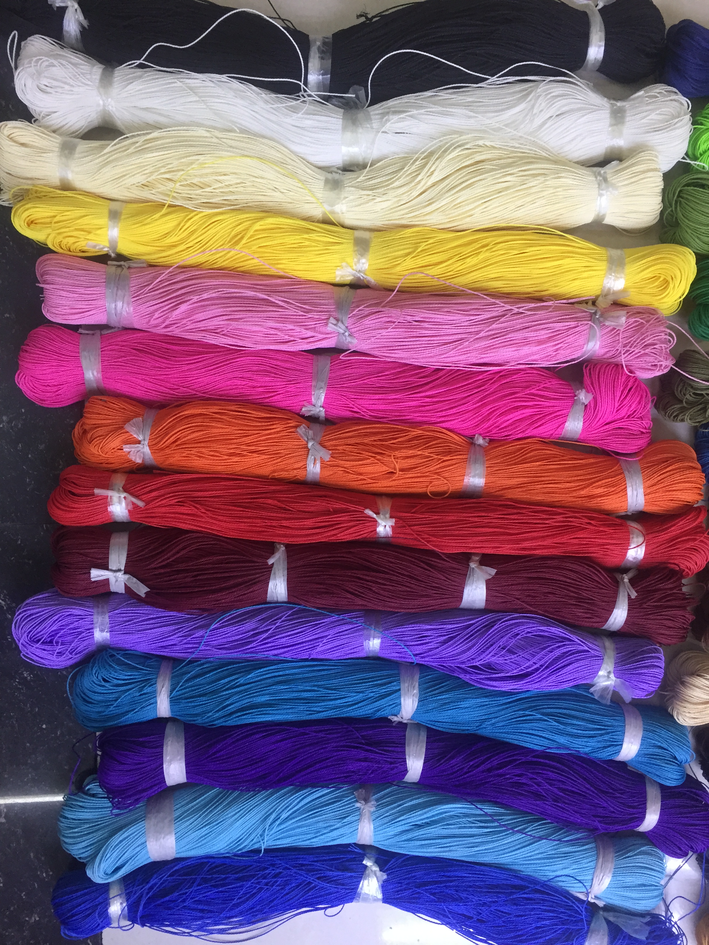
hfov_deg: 48.2
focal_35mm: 29
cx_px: 354
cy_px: 472
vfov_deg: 61.7
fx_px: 792
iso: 50
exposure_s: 1/30
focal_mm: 4.15
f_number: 2.2
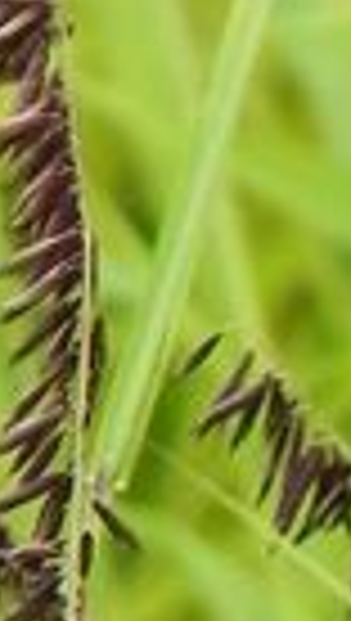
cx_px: -117
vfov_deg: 0.6
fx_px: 57304
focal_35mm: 3476
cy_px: -315
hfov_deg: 0.4
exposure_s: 1/200
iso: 160
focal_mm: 97.8
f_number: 5
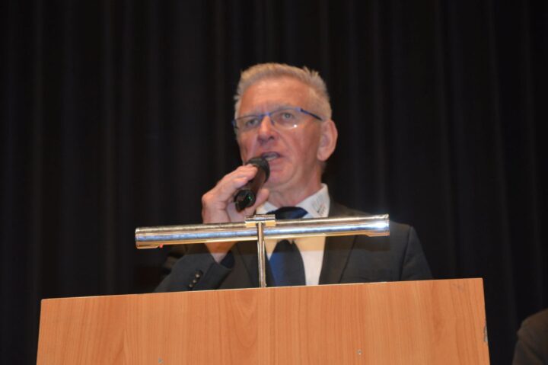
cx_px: 274
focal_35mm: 105
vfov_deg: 13.0
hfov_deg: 19.5
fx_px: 1597
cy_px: 182
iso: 800
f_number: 4.5
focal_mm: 70
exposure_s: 1/60
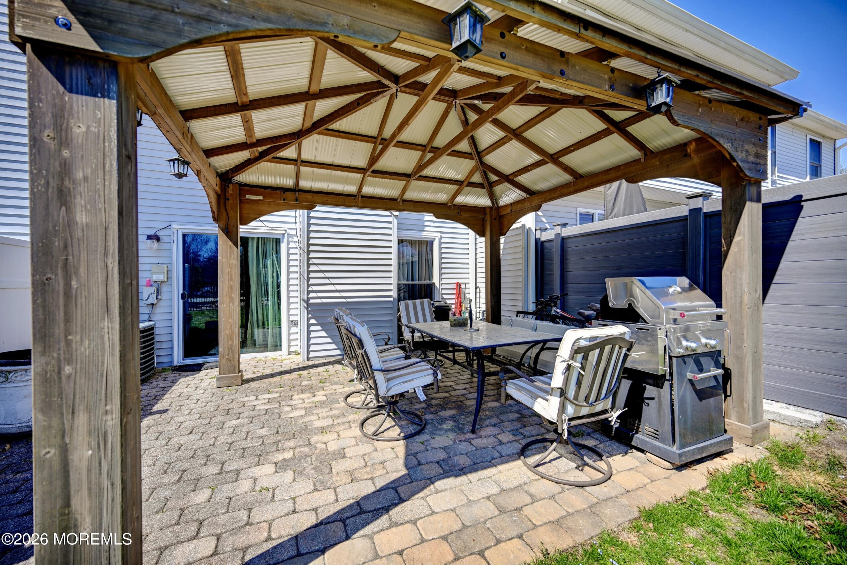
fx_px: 329
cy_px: 282
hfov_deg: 104.3
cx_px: 424
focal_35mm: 14
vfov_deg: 81.2
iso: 100
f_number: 4
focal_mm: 14
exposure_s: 1/400
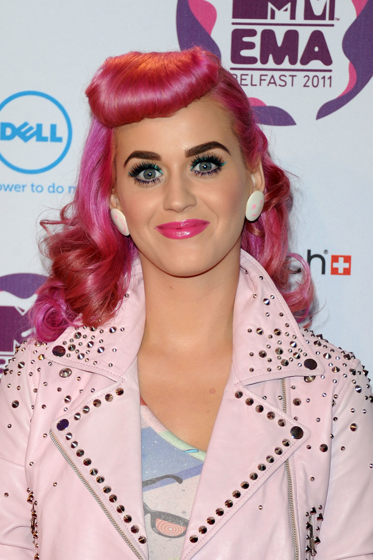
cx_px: 186
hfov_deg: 11.2
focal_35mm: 122
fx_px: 1897
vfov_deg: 16.8
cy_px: 280
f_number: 5.6
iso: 400
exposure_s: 1/250
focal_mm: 122
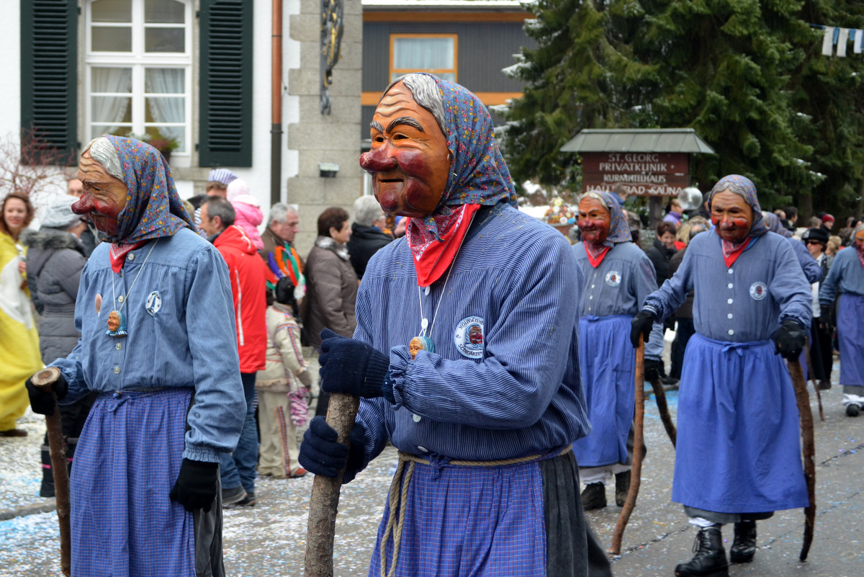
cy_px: 288
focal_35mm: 51
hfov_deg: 38.9
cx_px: 432
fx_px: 1224
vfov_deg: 26.5
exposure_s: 1/100
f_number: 5
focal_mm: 34
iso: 400
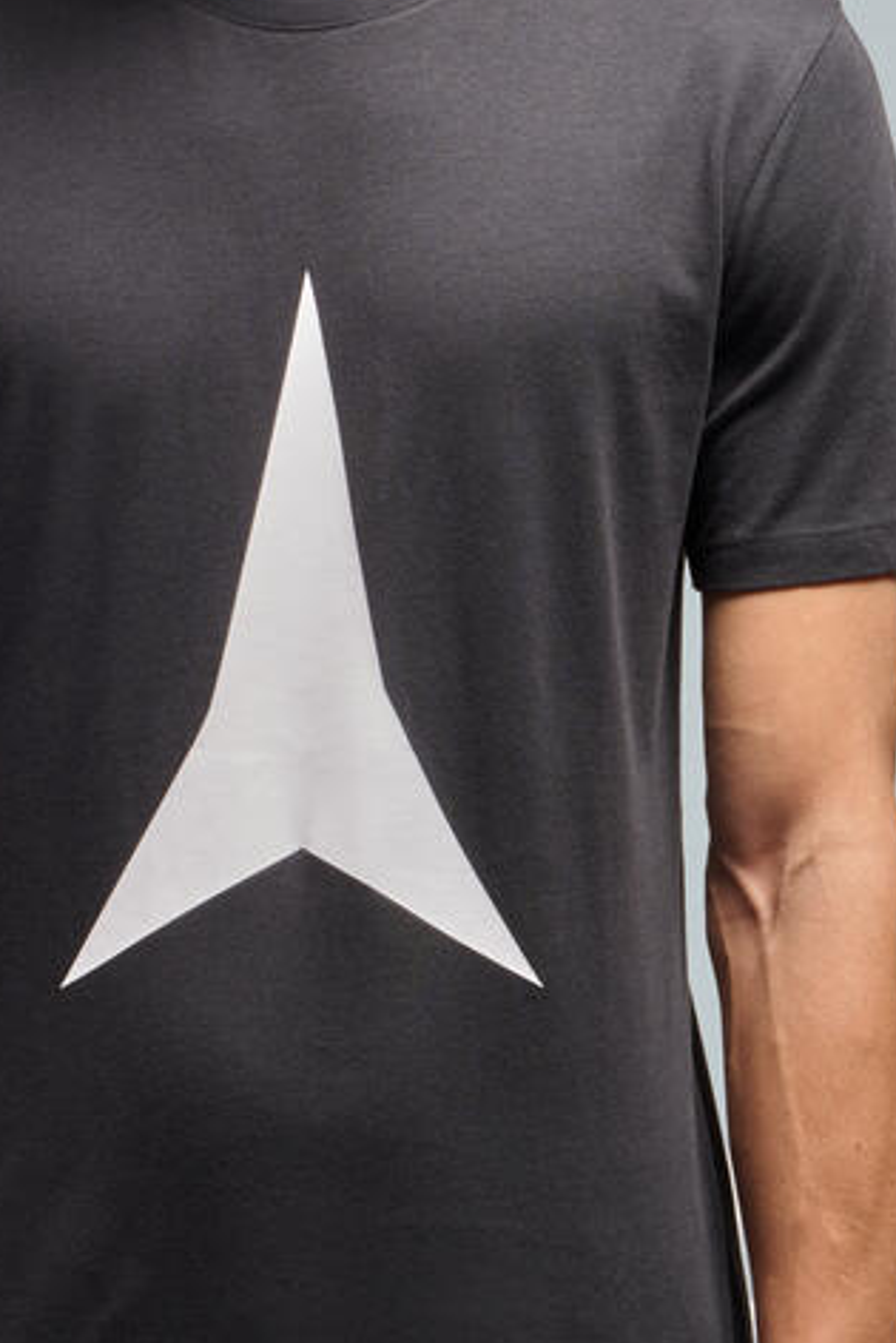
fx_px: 8057
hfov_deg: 6.4
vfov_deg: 9.5
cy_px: 569
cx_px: 253
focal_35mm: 216
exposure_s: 1/160
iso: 250
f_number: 16
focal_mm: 85
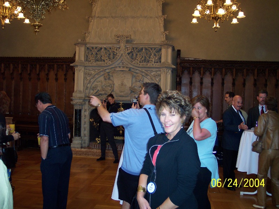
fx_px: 306
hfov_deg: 49.0
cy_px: 104
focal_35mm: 38
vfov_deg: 37.7
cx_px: 140
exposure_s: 1/30
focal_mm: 8
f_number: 2.8
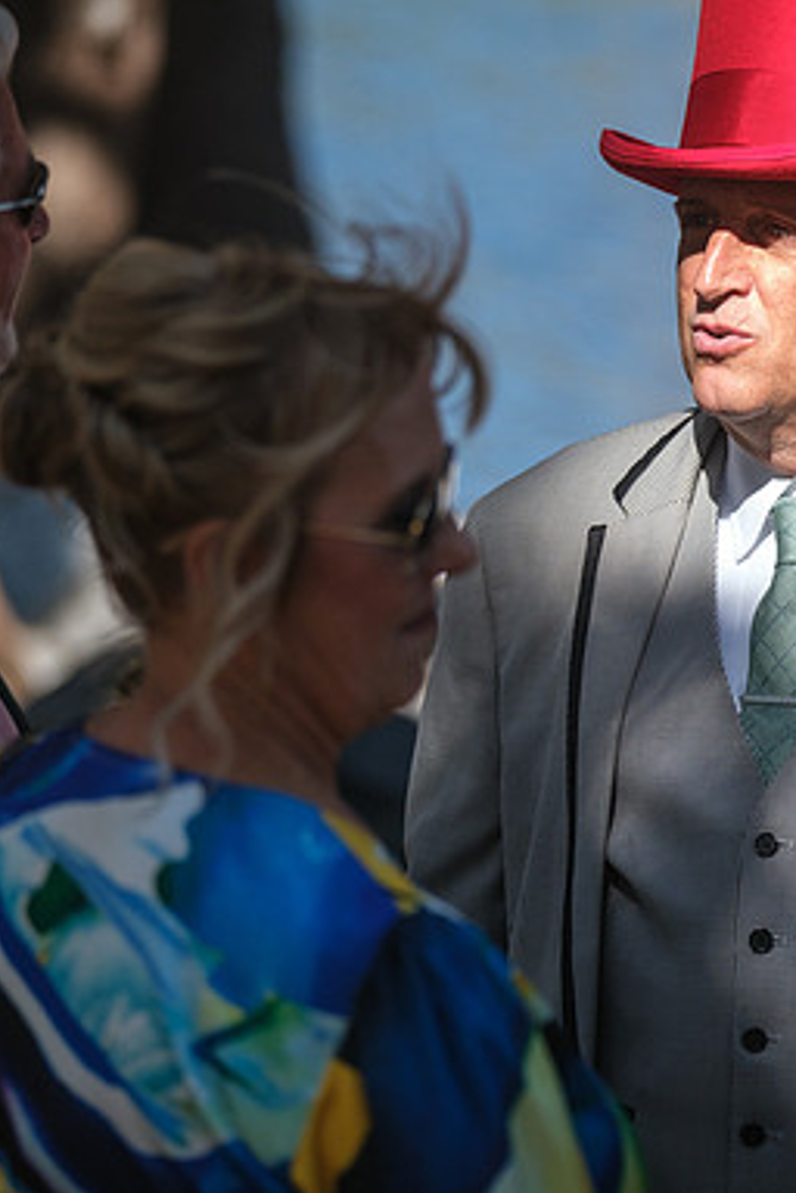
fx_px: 10513
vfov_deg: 6.5
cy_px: 595
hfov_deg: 4.3
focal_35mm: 317
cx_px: 460
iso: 800
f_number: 3.2
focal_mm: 140
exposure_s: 1/1700
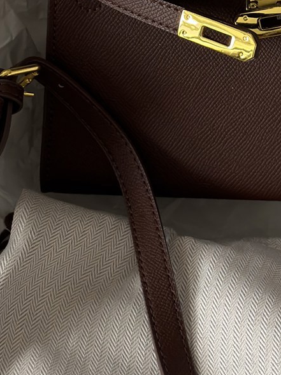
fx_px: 1288
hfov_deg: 12.4
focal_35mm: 119
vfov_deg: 16.2
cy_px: -10
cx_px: 222
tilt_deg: -72.7
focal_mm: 6.76
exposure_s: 1/60
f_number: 1.78
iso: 125
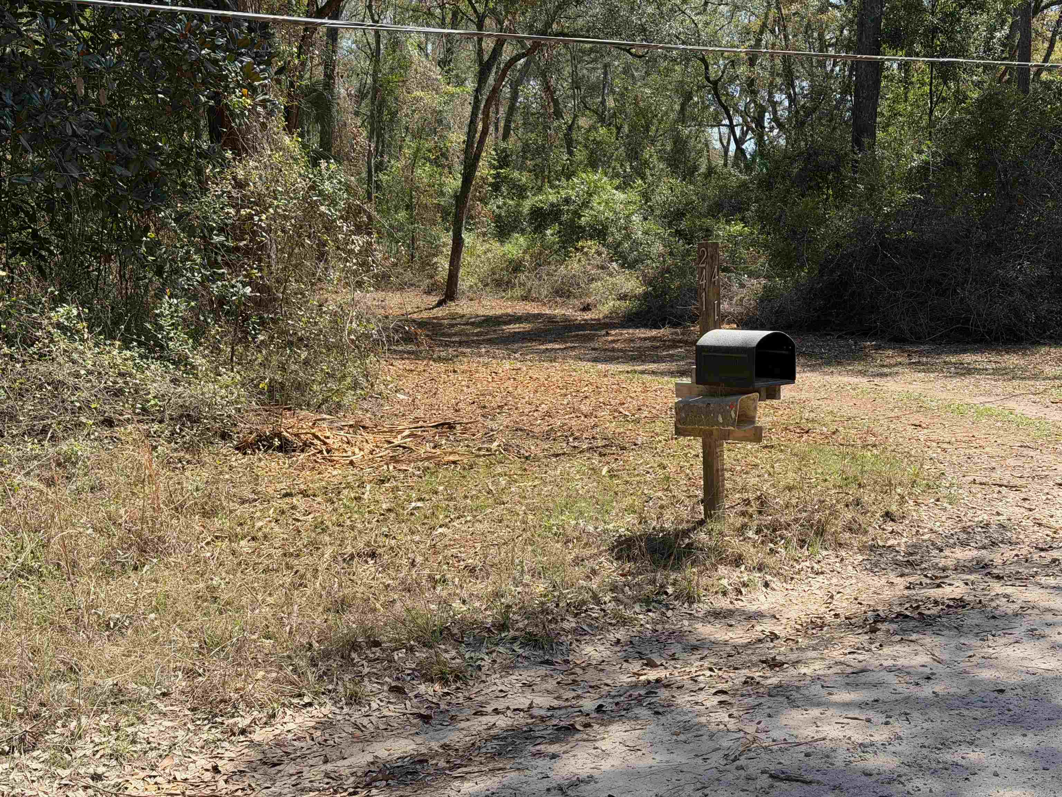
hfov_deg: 39.7
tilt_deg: -6.2
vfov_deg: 30.3
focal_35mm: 48
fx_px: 1473
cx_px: 531
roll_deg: +1.5
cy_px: 398
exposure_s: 1/1931
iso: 64
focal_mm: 6.76
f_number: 1.78
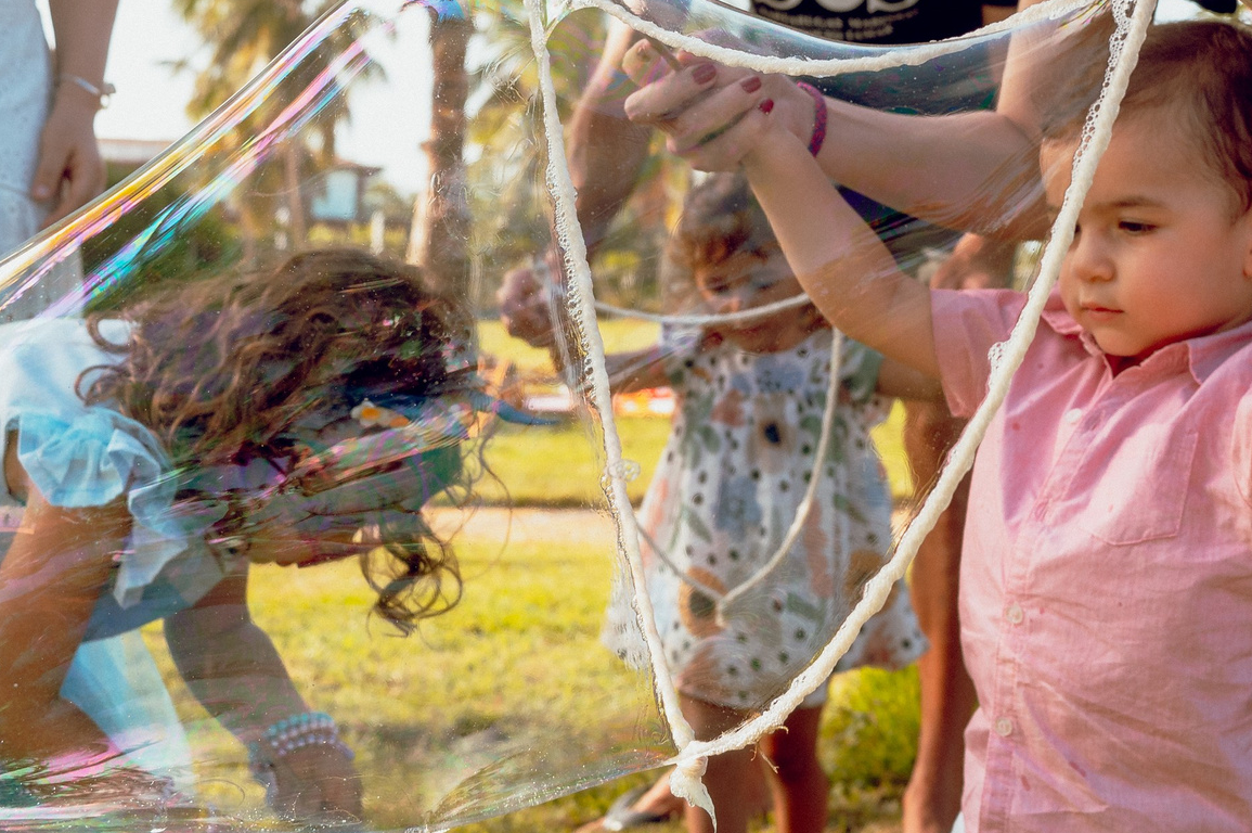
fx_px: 2085
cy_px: 149
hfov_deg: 33.3
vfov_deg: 22.2
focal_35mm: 60
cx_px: 754
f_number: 4.5
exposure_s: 1/1250
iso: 800
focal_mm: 26
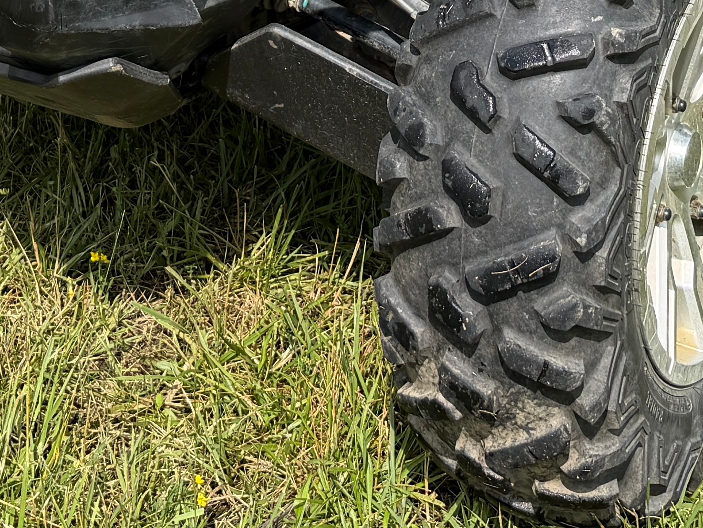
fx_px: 1889
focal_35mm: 93
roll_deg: +2.1
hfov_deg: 21.1
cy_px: -360
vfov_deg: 14.4
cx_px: 415
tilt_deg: -6.7
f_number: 1.78
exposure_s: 1/2445
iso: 80
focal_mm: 6.76
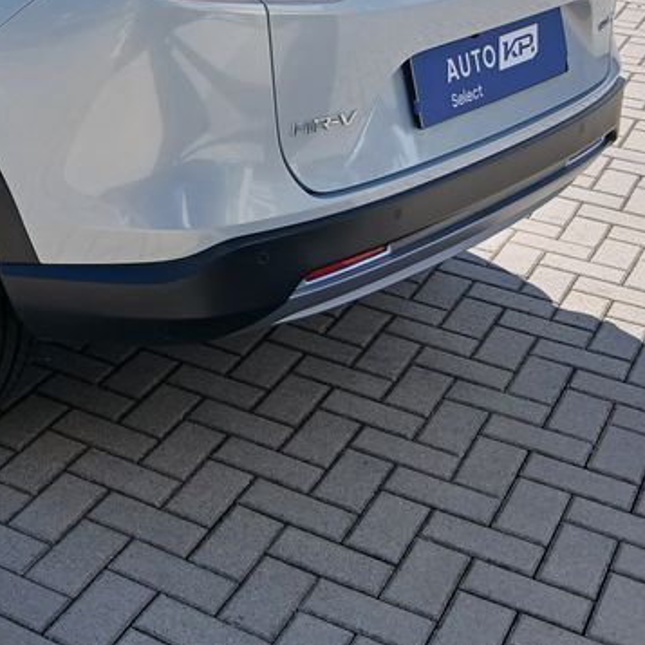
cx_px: 9
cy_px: 22
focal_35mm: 66
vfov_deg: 25.0
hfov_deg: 24.9
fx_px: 1391
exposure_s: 1/409
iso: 20
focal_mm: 3.98
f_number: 1.8
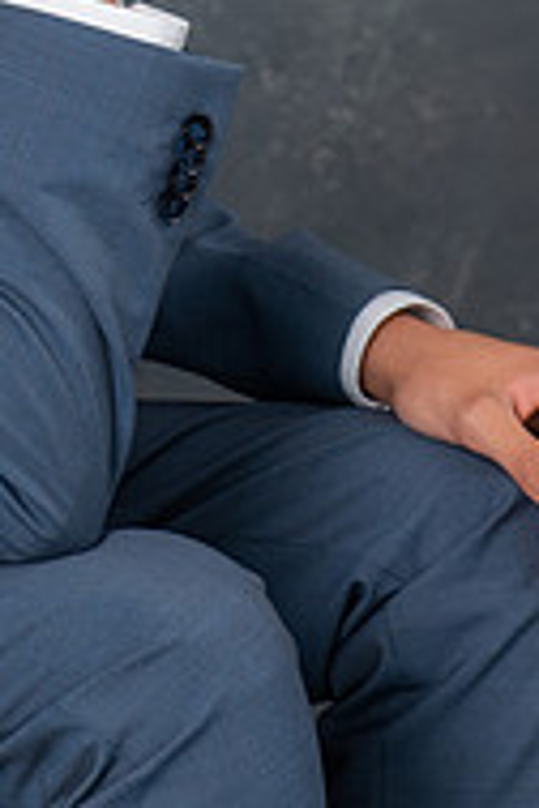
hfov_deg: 4.6
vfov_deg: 6.8
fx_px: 6692
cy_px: -248
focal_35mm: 298
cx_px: -28
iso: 200
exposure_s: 1/160
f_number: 5.6
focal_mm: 70
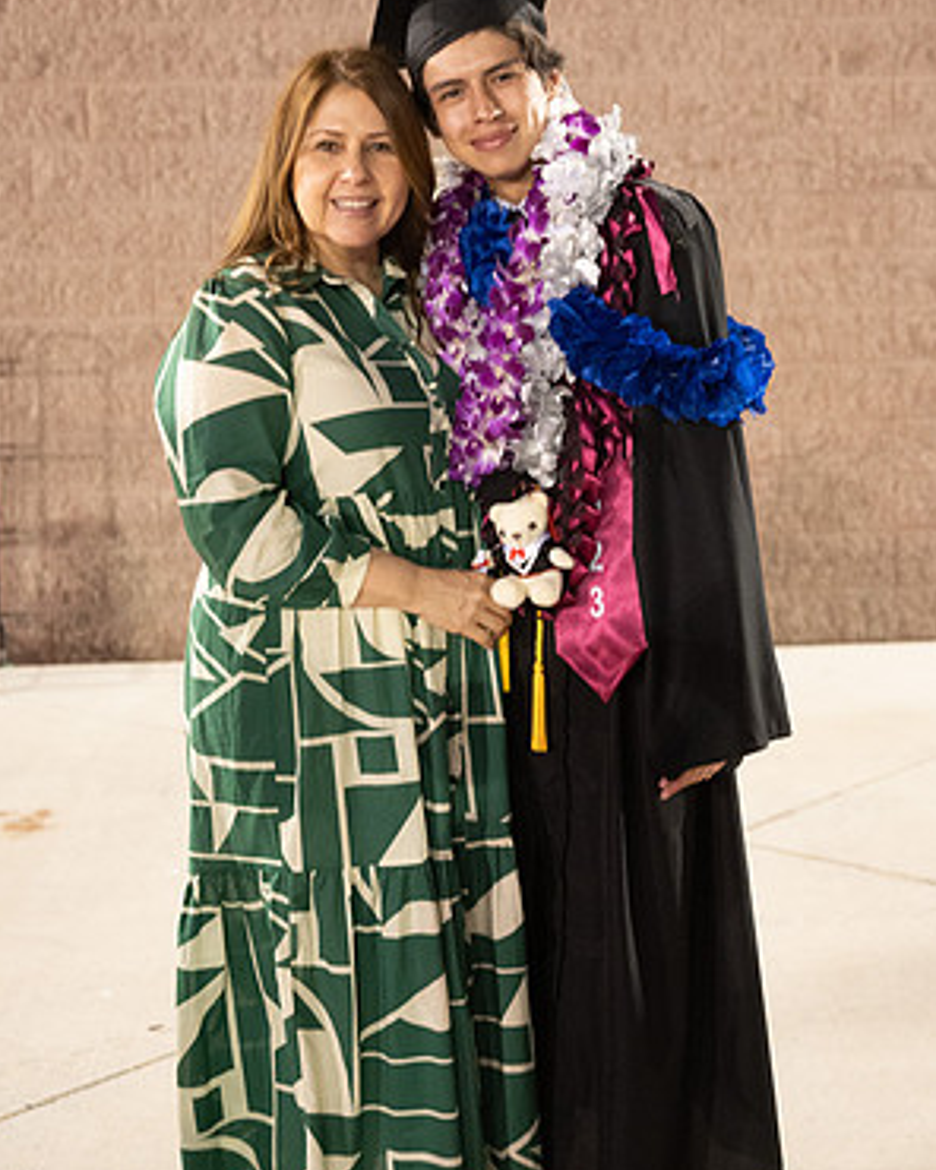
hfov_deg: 27.1
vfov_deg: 33.5
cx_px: 468
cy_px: 484
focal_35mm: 56
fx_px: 1939
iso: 8000
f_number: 4
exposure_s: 1/60
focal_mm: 49
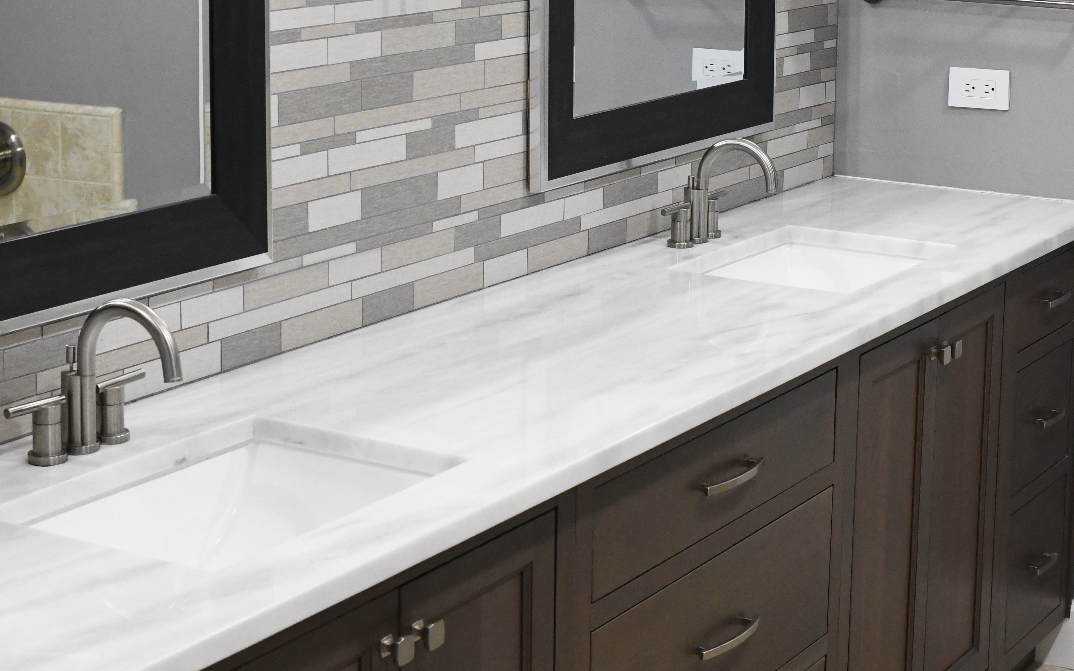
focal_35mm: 75
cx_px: 681
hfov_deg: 27.4
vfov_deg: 17.2
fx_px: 2195
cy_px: 131
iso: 3200
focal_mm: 35
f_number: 5.6
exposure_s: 1/100
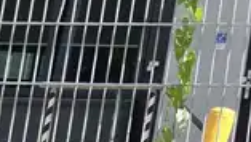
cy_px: -148
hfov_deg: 9.6
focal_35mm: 163
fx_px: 1087
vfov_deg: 7.2
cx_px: 790
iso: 80
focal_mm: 5.4
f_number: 1.8
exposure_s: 1/2874
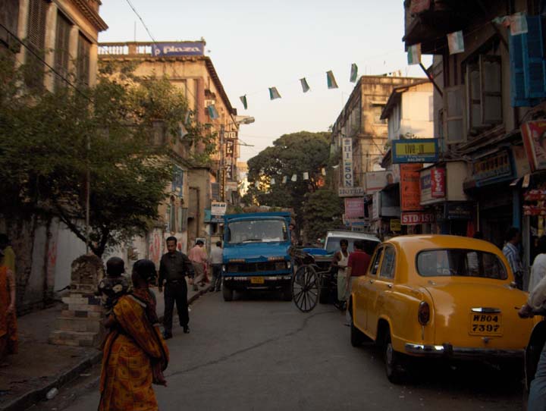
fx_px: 616
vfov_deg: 36.9
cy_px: 206
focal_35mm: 39
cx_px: 273
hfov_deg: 47.8
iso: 109
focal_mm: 8
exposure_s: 1/380
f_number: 2.8
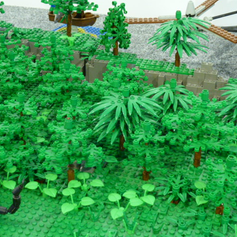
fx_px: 542
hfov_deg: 24.7
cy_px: 119
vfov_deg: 24.7
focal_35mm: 70
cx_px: 112
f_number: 3.9
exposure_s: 1/5
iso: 400
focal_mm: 9.7
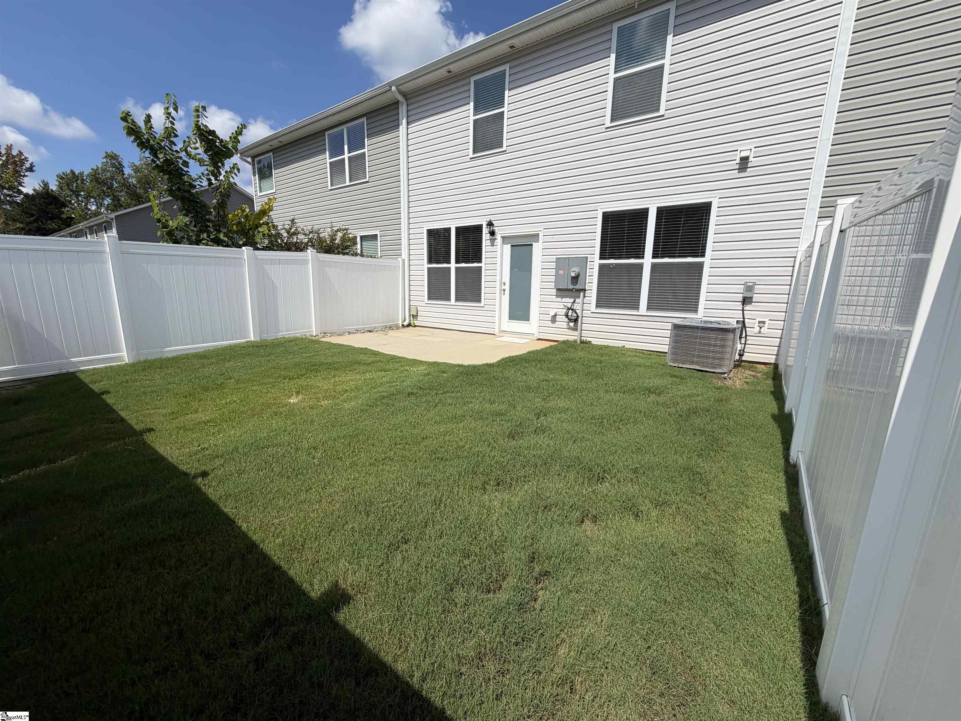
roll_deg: -0.9
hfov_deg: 102.1
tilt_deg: -11.9
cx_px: 480
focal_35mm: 14
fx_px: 389
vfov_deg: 85.7
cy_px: 360
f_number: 2.2
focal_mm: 2.22
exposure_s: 1/1399
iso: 20
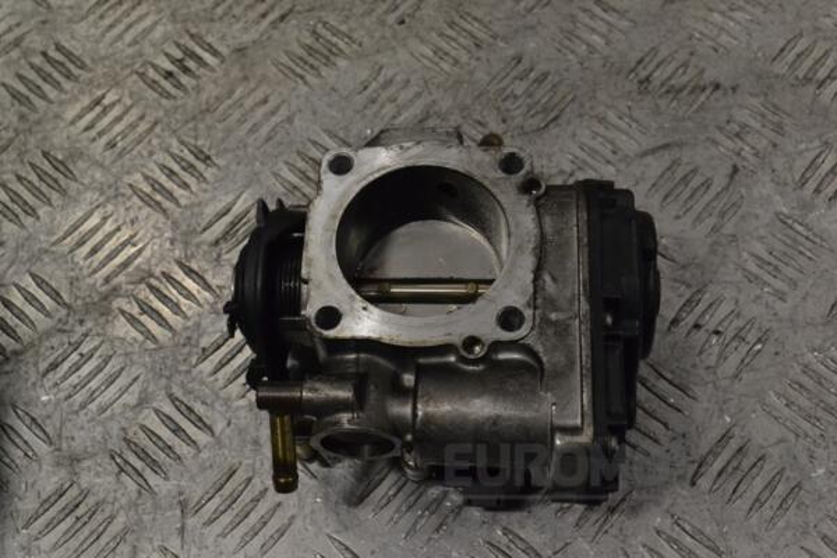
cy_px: 279
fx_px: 1116
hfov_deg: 41.1
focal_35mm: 48
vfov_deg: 28.1
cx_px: 418
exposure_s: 1/400
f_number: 10
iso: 3200
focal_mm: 32
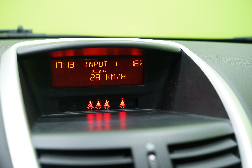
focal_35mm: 53
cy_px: 84
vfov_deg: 25.5
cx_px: 126
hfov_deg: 37.5
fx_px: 371
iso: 800
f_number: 5.6
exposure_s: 1/20
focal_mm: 53
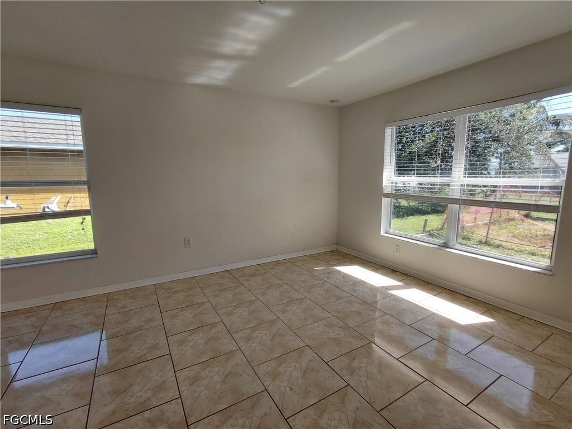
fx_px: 264
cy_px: 214
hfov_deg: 94.5
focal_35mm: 16
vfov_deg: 78.1
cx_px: 286
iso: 40
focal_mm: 1.64
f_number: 2.2
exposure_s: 1/139
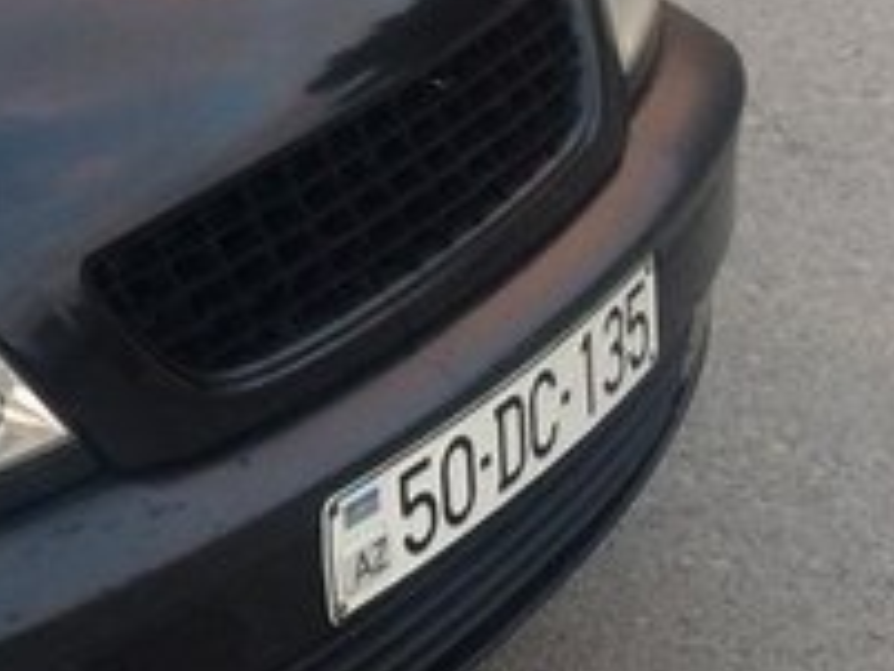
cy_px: 140
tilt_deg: -20.2
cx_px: -476
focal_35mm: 95
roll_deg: +10.9
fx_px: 2455
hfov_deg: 18.2
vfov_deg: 15.5
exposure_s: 1/33
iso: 50
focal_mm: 4.15
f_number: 2.2
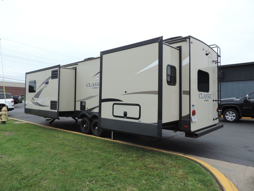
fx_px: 176
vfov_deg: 56.8
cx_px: 127
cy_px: 96
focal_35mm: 24
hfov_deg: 71.6
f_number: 3
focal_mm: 4.3
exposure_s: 1/500
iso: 80
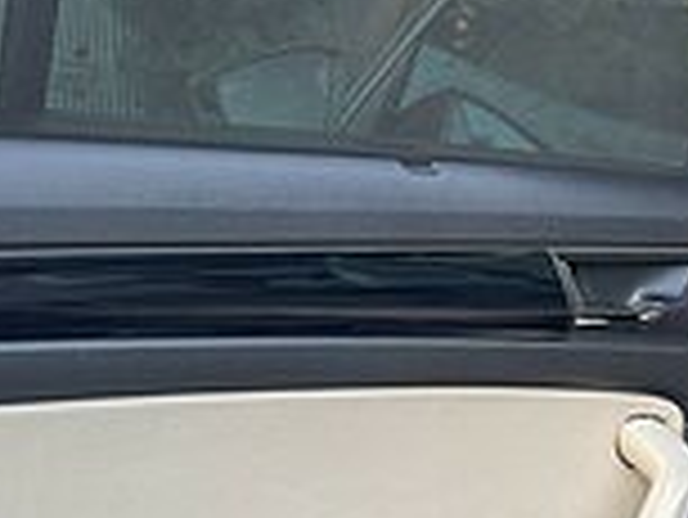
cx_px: 764
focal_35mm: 86
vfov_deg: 17.2
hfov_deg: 21.5
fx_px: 1711
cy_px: 313
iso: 200
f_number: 1.78
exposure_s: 1/93
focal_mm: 6.76
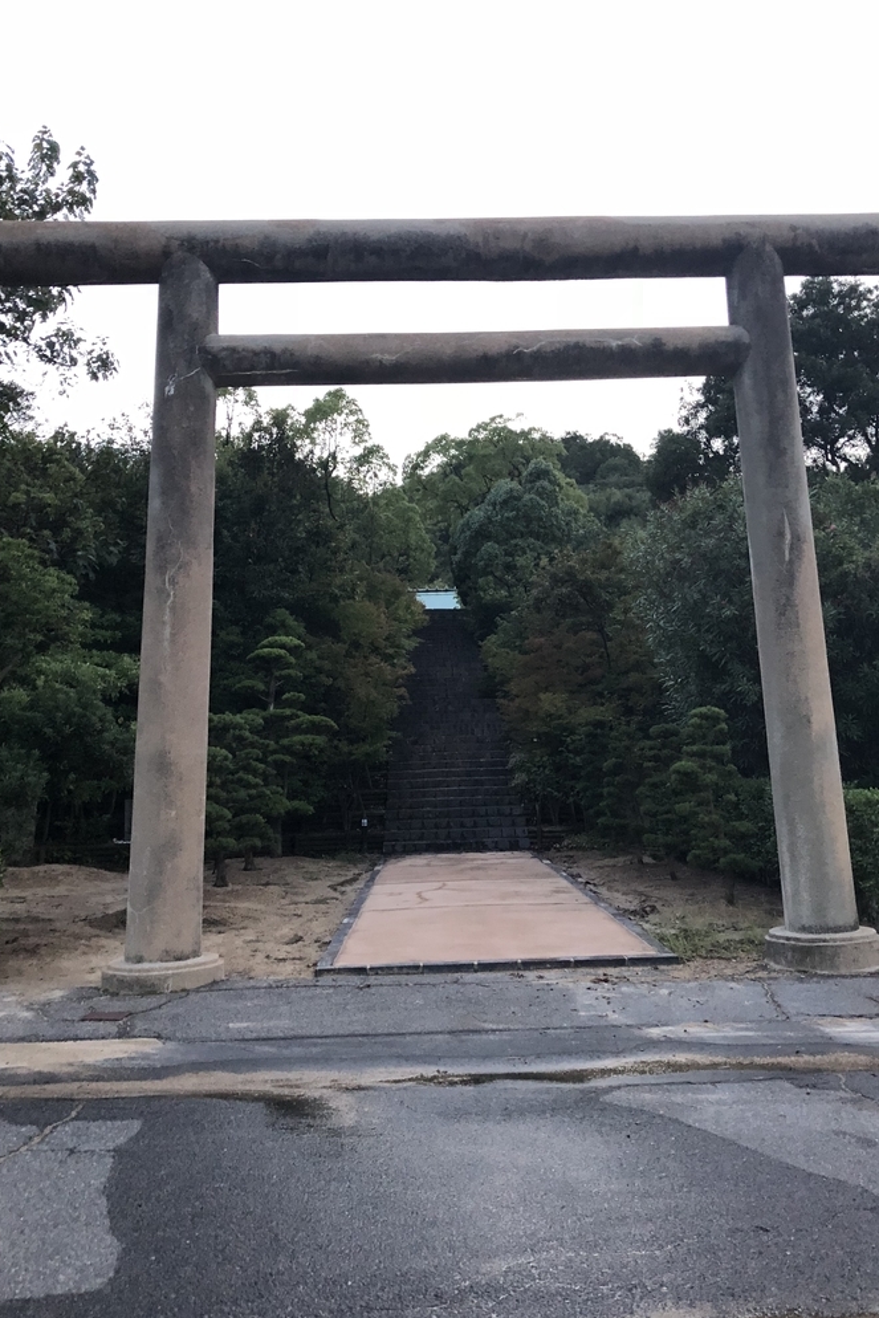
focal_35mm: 30
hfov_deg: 43.6
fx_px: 1098
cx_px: 479
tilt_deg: +6.6
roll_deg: -0.2
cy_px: 672
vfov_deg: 61.9
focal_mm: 3.99
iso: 100
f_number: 1.8
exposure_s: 1/13
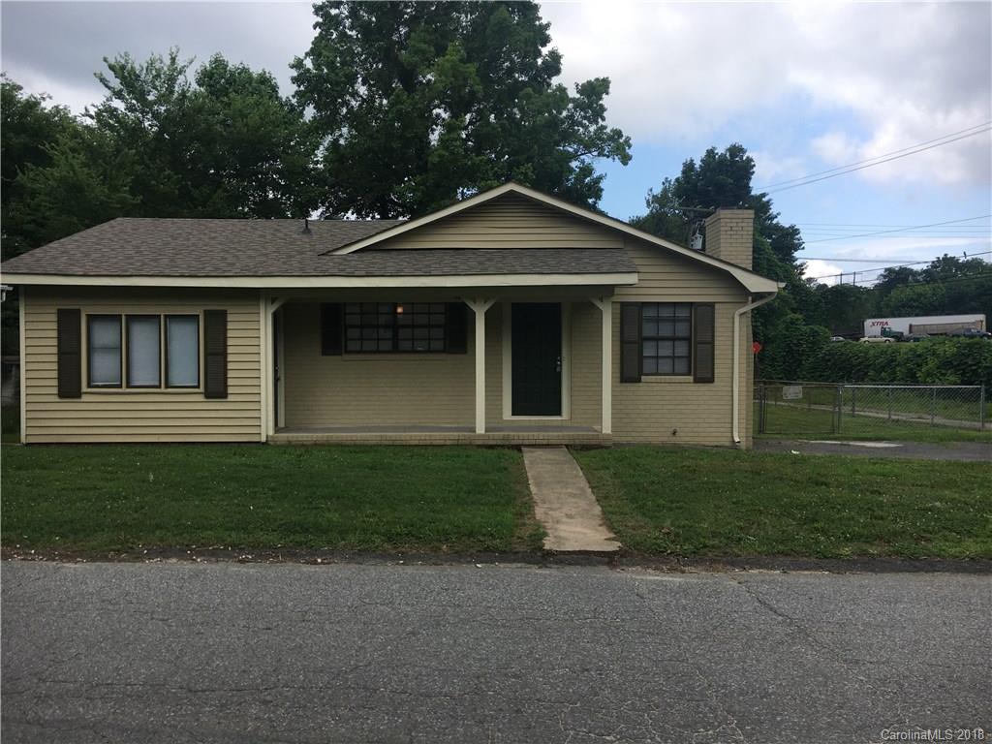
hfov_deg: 61.7
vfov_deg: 48.2
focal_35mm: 29
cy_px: 372
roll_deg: +0.3
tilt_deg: -1.1
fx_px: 831
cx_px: 496
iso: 25
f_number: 2.2
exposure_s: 1/864
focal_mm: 4.15
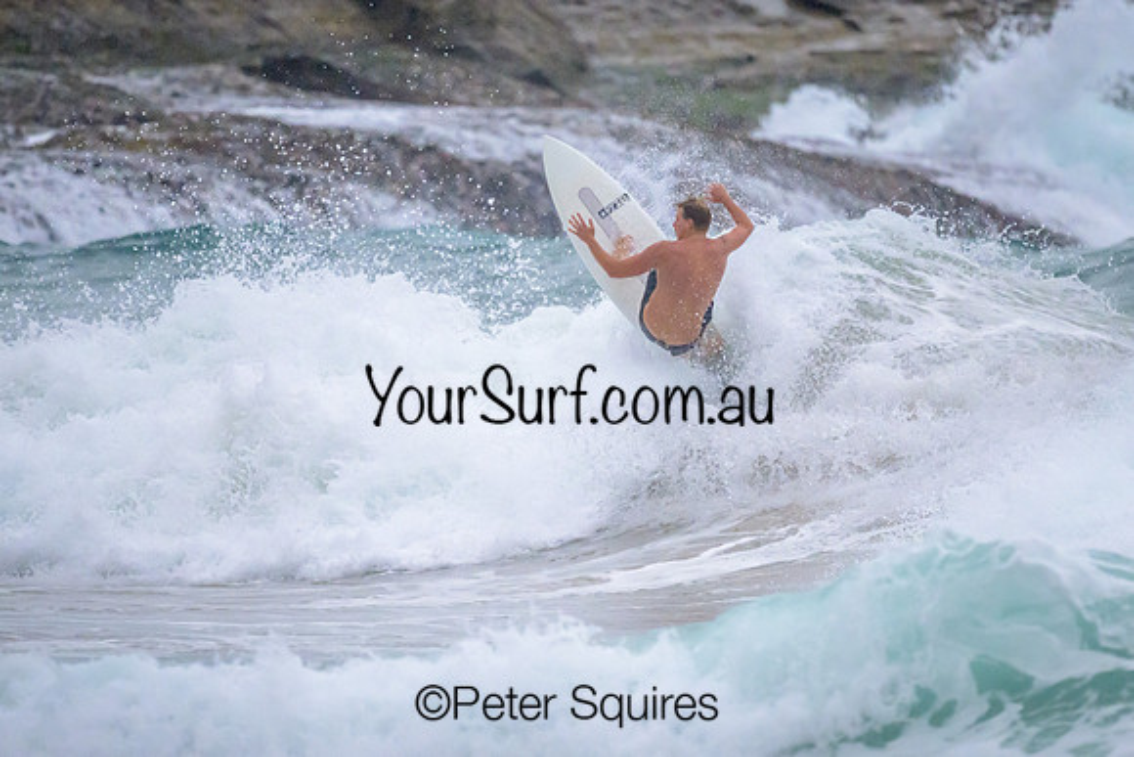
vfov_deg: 1.3
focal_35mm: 1100
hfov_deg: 1.9
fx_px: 34656
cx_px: 691
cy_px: 354
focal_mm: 800
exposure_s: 1/2000
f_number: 6.3
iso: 3600
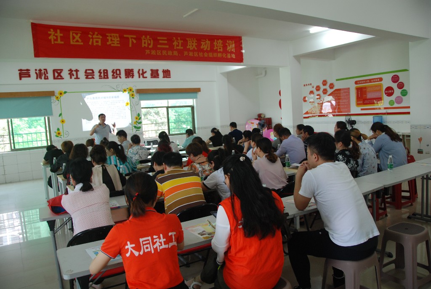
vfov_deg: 48.1
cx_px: 216
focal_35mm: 27
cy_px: 144
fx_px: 324
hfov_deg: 67.3
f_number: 3.5
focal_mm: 18
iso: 400
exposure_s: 1/50
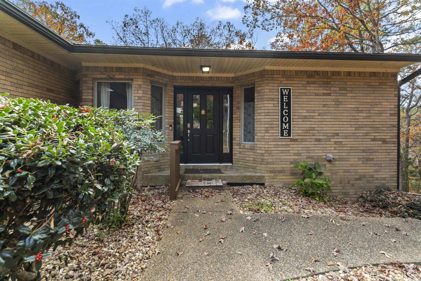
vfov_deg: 70.4
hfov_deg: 93.3
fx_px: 199
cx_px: 210
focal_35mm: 17
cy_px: 140
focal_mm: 17
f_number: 7.1
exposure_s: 1/80
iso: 320
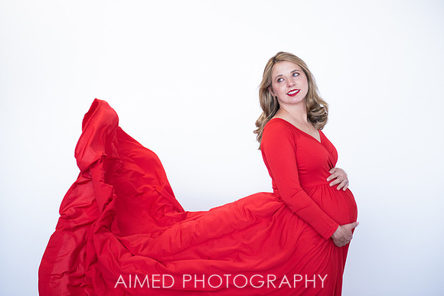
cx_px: 213
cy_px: 133
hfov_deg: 29.6
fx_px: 840
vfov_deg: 20.0
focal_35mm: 68
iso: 1000
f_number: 2.8
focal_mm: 62
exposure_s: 1/400
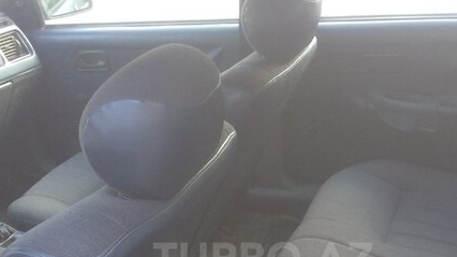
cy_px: 259
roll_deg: +1.4
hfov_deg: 42.0
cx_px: 263
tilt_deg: -35.7
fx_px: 593
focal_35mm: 49
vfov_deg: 23.3
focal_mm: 4.15
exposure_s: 1/33
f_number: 2.2
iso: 40
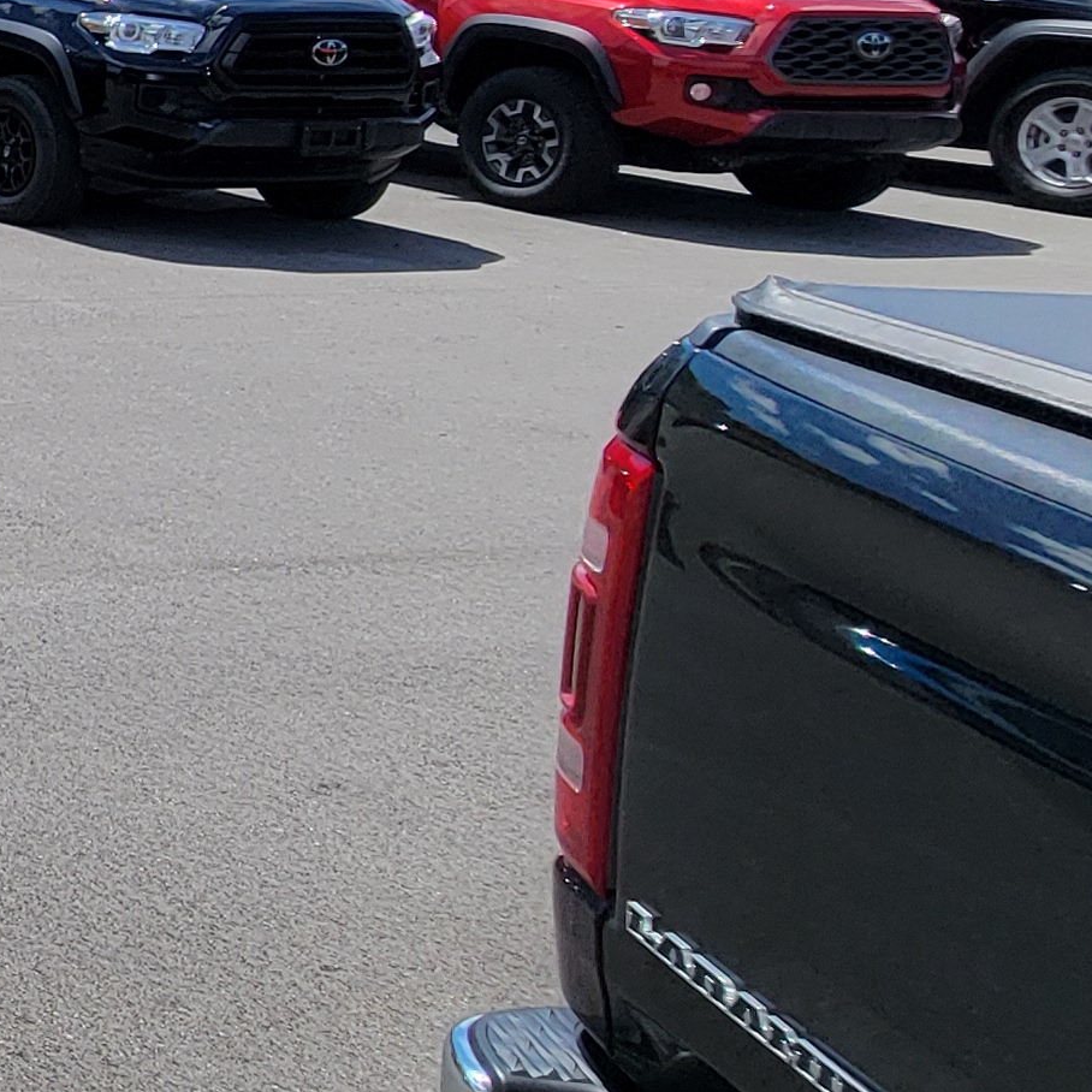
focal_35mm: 51
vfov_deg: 31.5
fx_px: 1820
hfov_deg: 19.2
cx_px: -1092
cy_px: 65
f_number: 2.2
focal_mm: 2.2
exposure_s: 1/1321
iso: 50
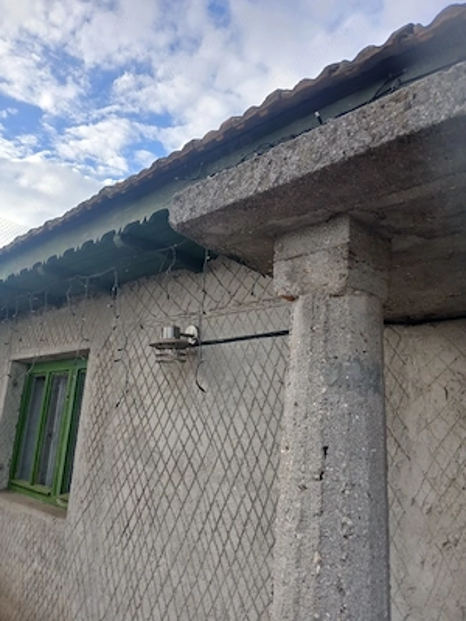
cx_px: 233
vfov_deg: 67.3
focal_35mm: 26
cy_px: 310
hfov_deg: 53.1
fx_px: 467
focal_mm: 3.98
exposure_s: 1/145
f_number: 1.8
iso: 20
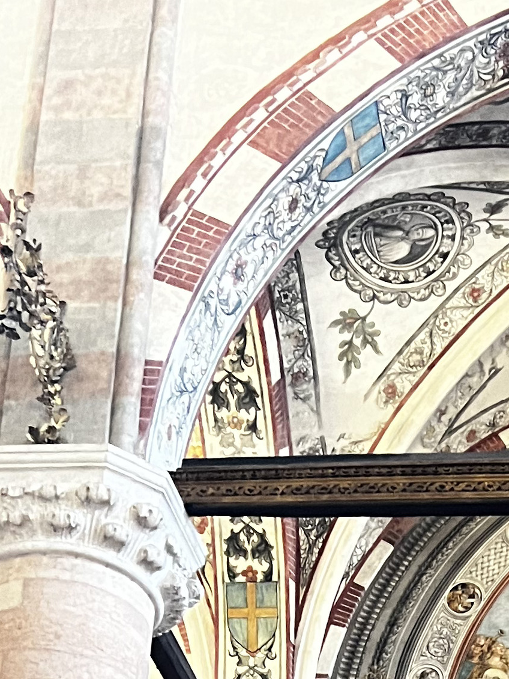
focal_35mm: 92
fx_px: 1803
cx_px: 681
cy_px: 1047
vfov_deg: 18.6
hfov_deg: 15.2
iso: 640
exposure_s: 1/33
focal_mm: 5.7
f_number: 1.5
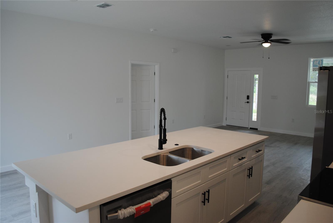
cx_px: 166
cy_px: 112
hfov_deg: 67.3
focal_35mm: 27
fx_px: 250
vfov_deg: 48.0
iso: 200
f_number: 4
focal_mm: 18
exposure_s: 1/60
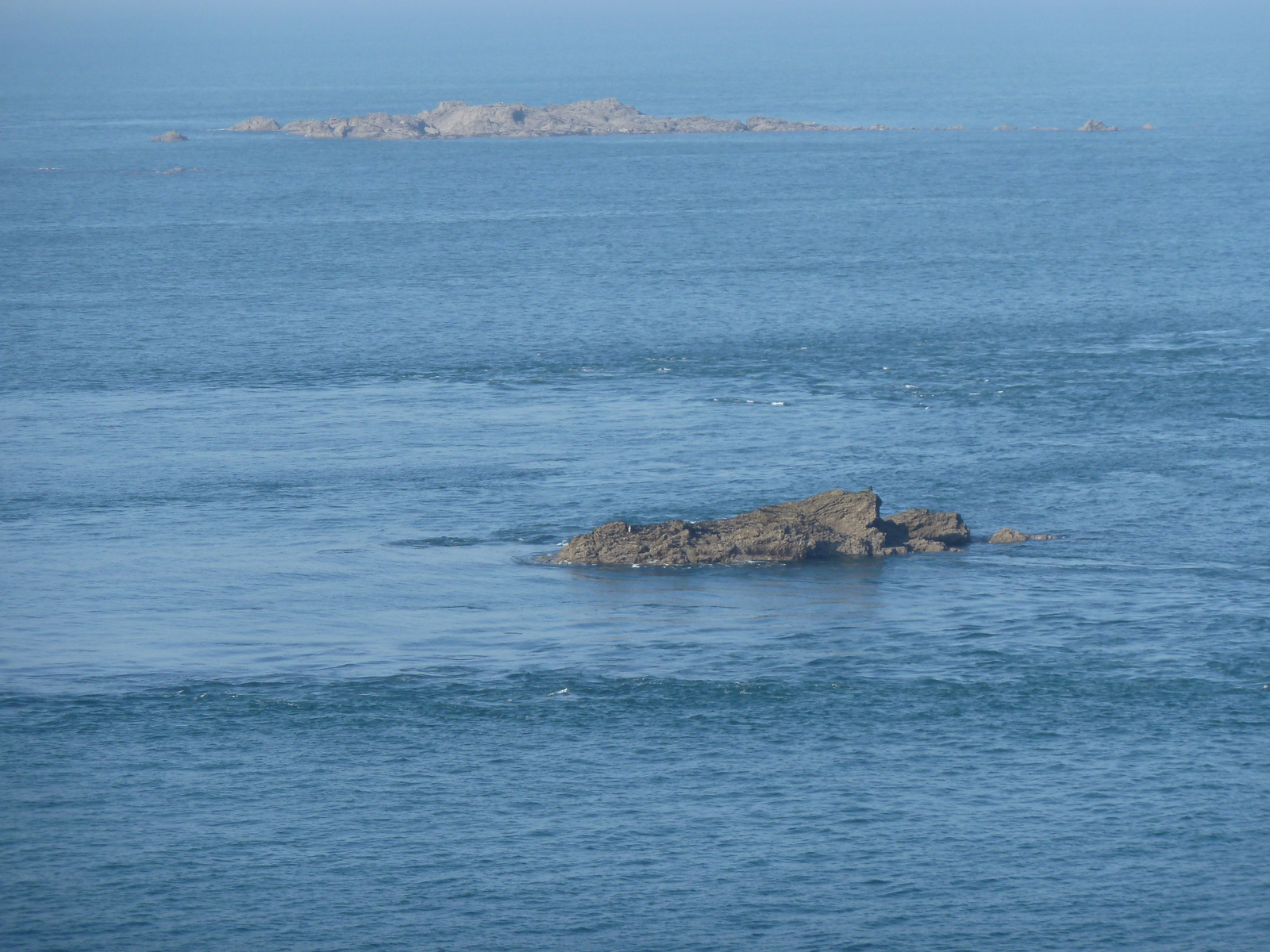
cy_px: 476
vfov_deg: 7.6
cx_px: 635
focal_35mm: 196
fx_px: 7191
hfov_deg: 10.1
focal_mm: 32.1
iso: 80
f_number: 4.5
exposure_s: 1/320
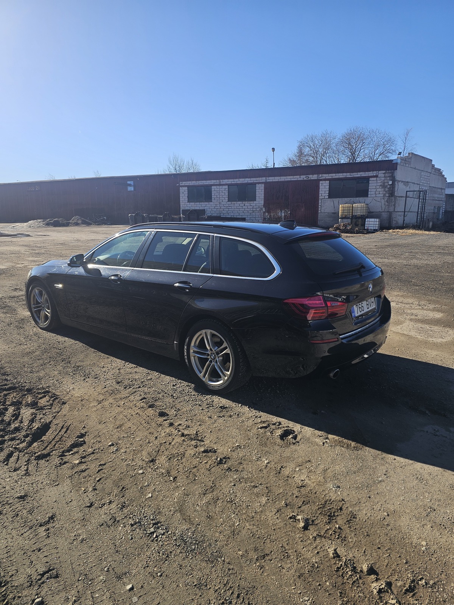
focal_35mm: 23
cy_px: 302
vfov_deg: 73.9
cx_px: 227
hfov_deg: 58.9
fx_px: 402
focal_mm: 6.3
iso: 10
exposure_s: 1/611
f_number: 1.7
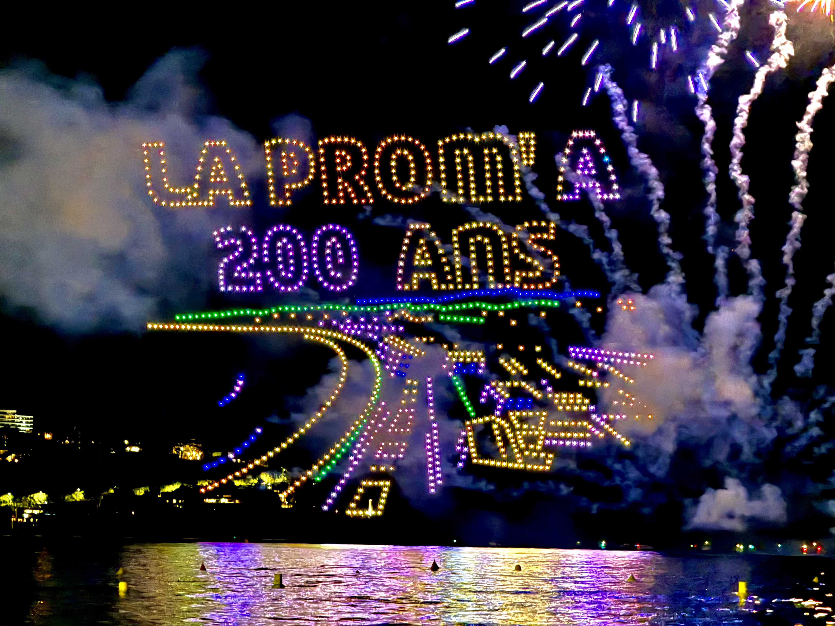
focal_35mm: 120
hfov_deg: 16.4
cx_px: 418
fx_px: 2895
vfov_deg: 12.3
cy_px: 313
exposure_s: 1/8
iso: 1600
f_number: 2.8
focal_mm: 15.66
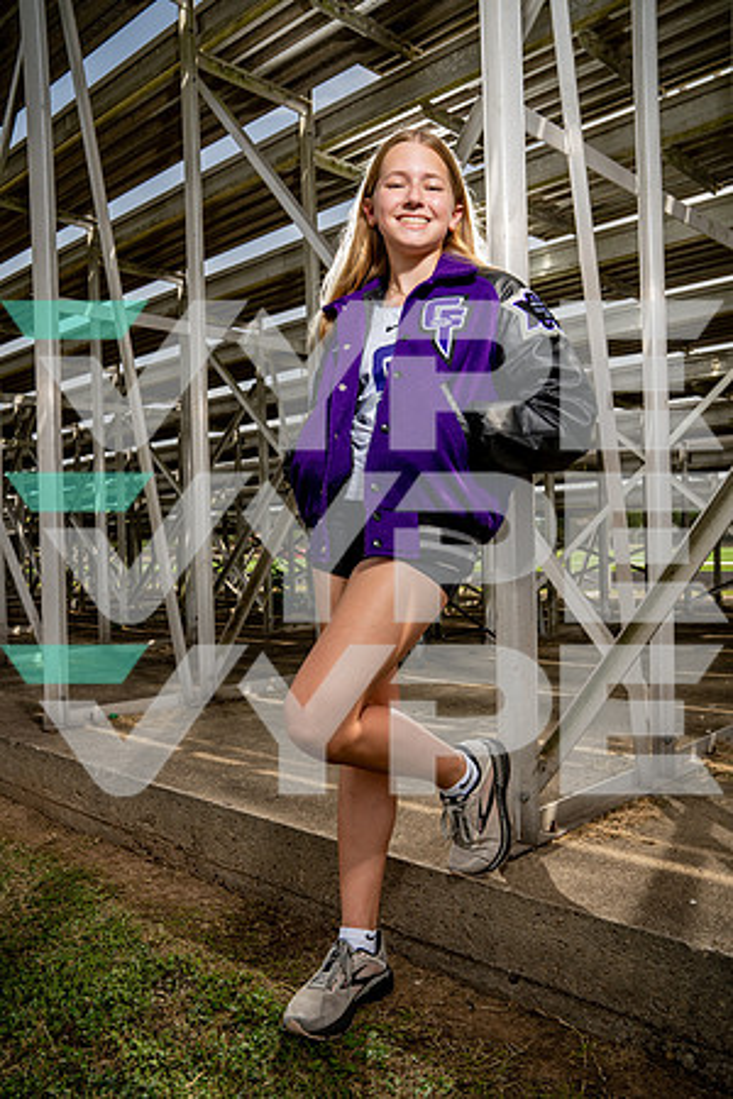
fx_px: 886
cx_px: 366
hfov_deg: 45.0
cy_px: 550
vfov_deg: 63.7
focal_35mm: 29
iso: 100
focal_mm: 29
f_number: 8
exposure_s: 1/250
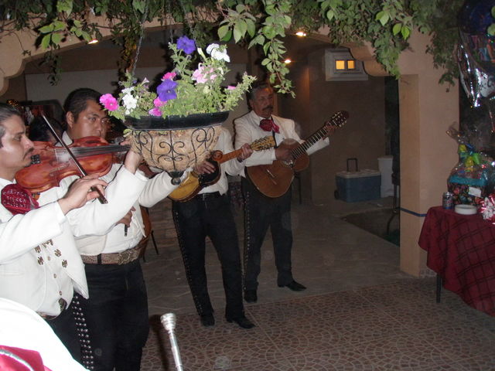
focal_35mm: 38
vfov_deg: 37.7
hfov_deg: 49.0
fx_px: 543
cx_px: 248
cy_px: 186
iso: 250
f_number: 3.5
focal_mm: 6.7
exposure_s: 1/30
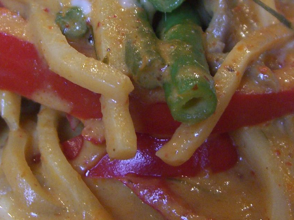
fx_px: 790
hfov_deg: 21.1
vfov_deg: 15.9
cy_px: 82
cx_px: 116
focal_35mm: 93
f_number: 2.8
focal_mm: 7.9
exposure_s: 1/13
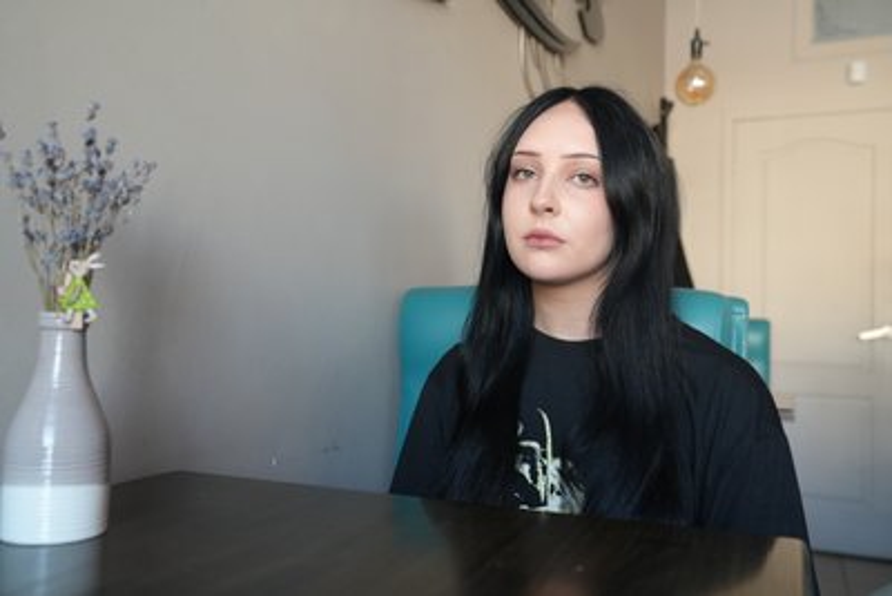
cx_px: 446
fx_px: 843
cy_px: 298
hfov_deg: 55.8
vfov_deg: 38.9
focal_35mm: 34
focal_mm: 34
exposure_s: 1/160
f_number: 4
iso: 2500
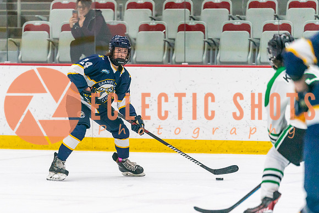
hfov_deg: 7.6
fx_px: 2387
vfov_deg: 5.1
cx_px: 134
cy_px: 129
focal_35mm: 269
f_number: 2.8
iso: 3200
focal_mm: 200
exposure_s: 1/1250
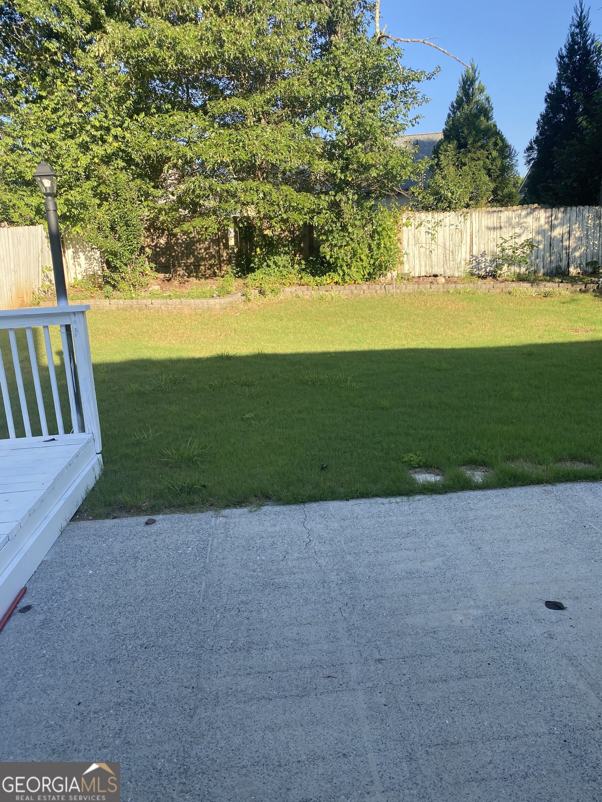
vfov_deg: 67.3
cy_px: 401
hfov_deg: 53.1
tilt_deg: -13.4
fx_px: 603
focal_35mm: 26
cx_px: 301
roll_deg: +3.3
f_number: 1.8
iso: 32
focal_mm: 4.25
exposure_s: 1/630
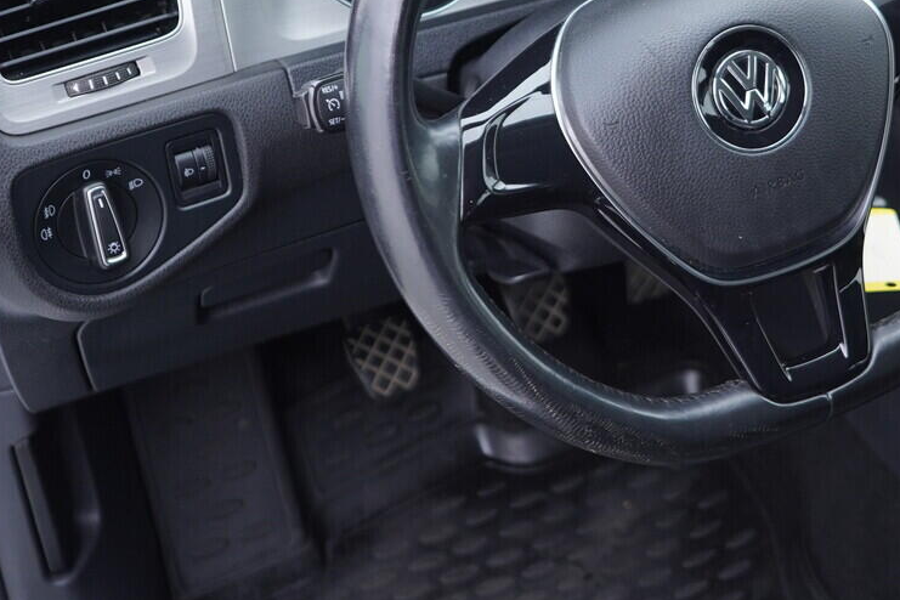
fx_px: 1750
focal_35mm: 70
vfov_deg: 19.2
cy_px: 111
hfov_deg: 28.2
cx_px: 729
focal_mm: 24
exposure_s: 1/40
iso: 200
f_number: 2.8
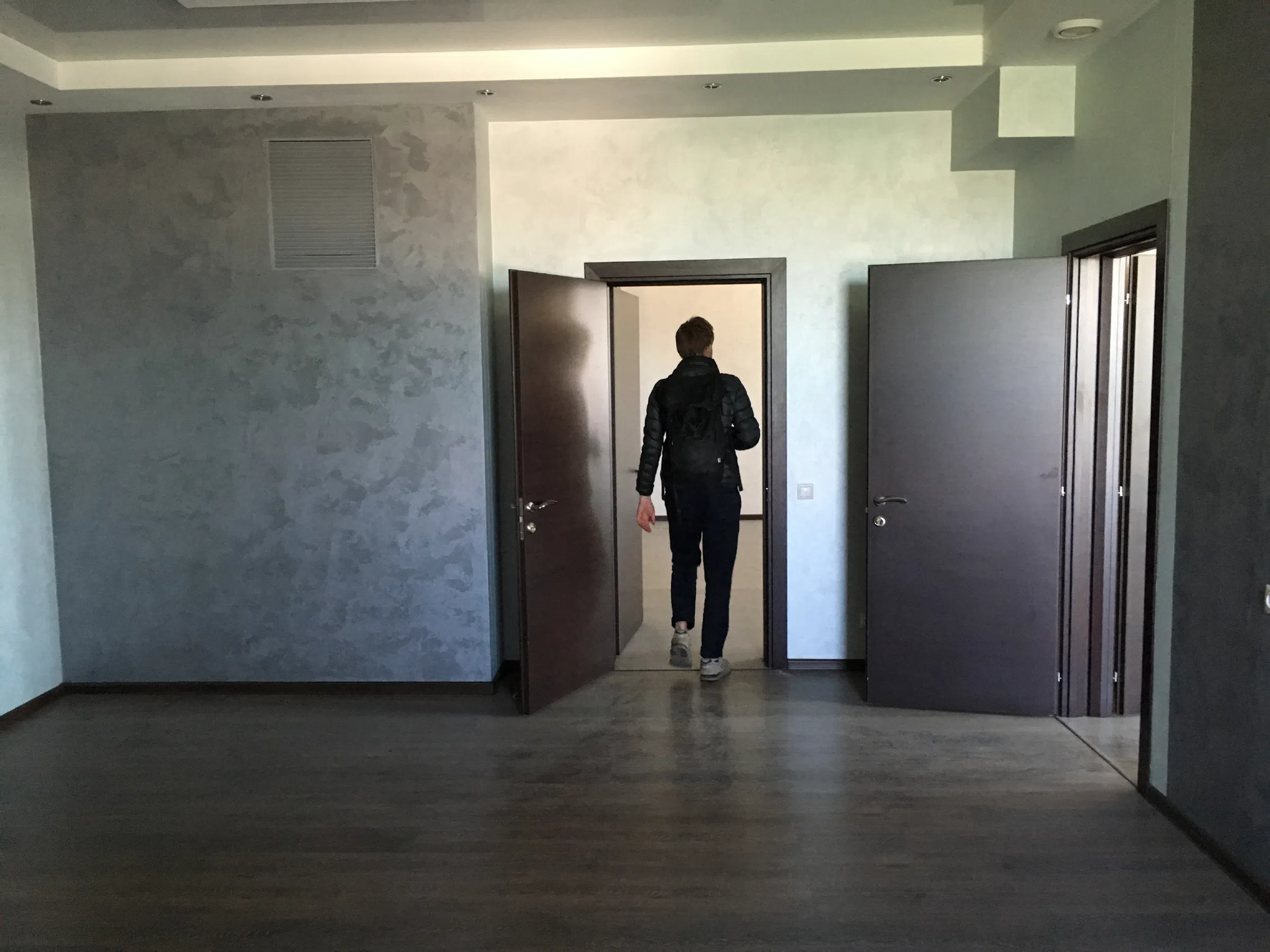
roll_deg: +1.4
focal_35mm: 29
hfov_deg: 61.7
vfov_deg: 48.2
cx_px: 635
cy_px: 476
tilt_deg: -8.6
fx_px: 1064
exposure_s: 1/33
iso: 250
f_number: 2.2
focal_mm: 4.15
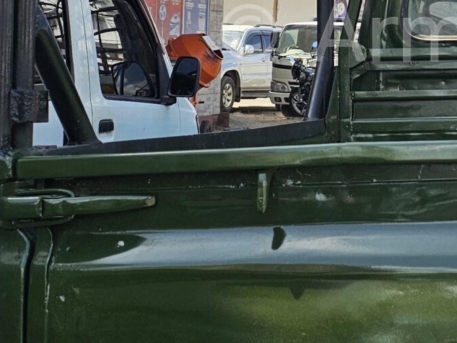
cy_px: 34
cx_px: 536
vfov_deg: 16.7
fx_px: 1149
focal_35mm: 87
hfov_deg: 21.1
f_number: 1.7
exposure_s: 1/303
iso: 10
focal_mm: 6.3
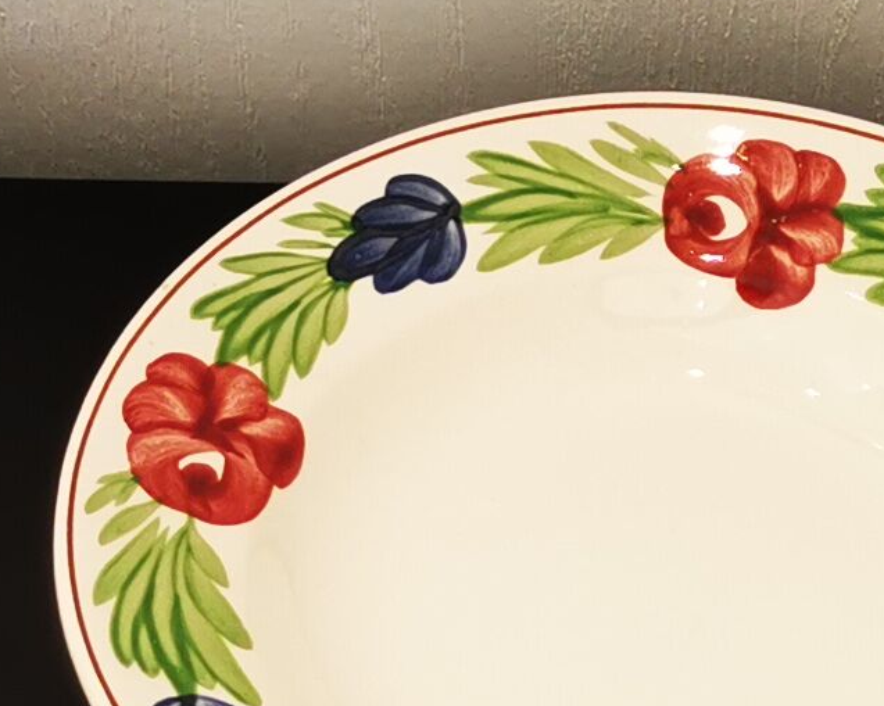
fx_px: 3949
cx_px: 690
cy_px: 906
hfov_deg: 12.7
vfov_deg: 10.0
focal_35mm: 151
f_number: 1.8
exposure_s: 1/100
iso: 64
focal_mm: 5.58
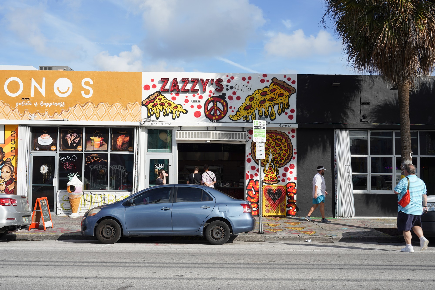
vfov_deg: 31.2
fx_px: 520
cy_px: 145
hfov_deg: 45.4
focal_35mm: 43
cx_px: 218
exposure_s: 1/100
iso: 100
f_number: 16
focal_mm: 43
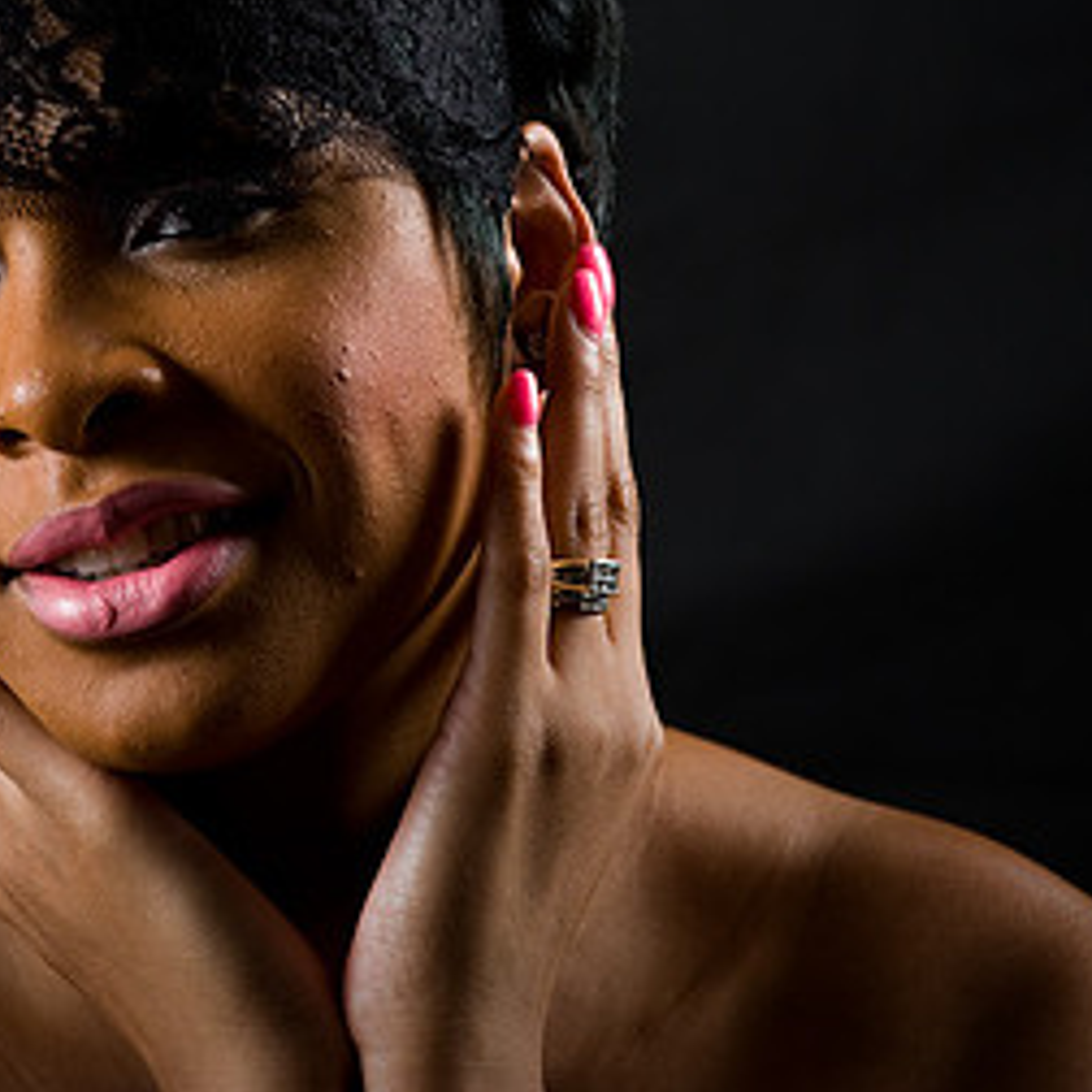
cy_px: 269
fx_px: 10814
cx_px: -52
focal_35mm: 303
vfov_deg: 5.8
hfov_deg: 5.8
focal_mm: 155
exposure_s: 1/125
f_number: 5.6
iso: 200
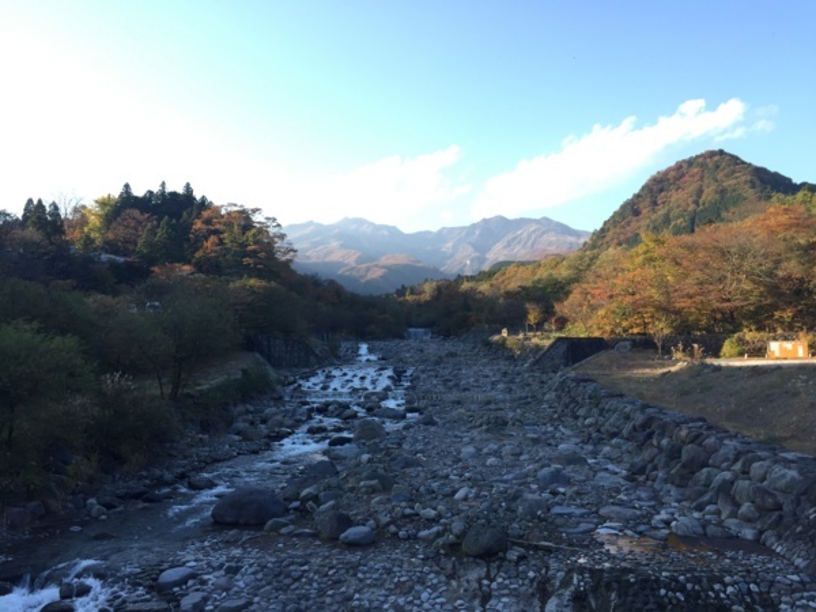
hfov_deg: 61.7
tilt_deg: +2.6
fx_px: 684
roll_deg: +0.5
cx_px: 408
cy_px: 306
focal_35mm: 29
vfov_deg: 48.2
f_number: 2.2
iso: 32
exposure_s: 1/329
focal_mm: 4.15
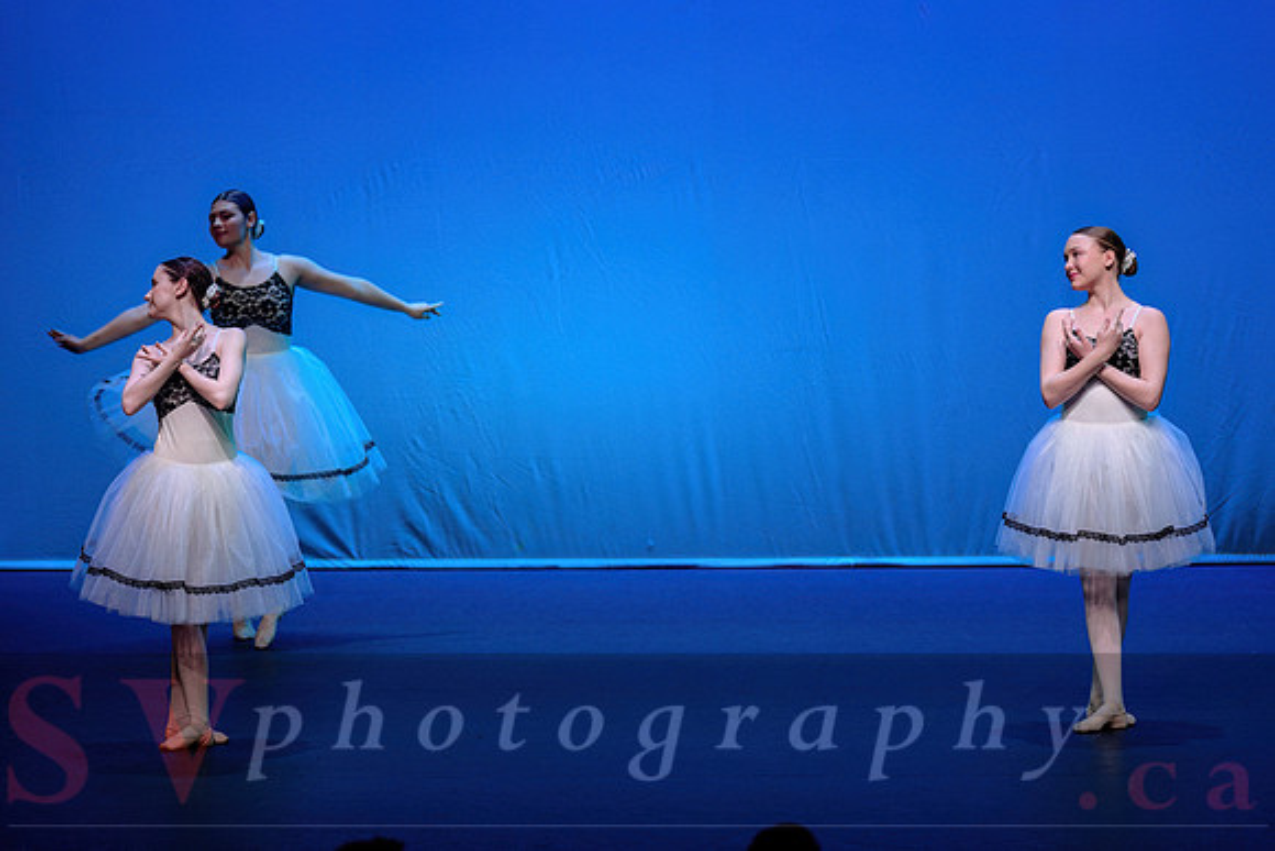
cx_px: 636
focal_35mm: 152
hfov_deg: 13.5
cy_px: 368
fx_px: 5383
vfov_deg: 9.0
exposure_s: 1/320
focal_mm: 130
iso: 1250
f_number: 2.8
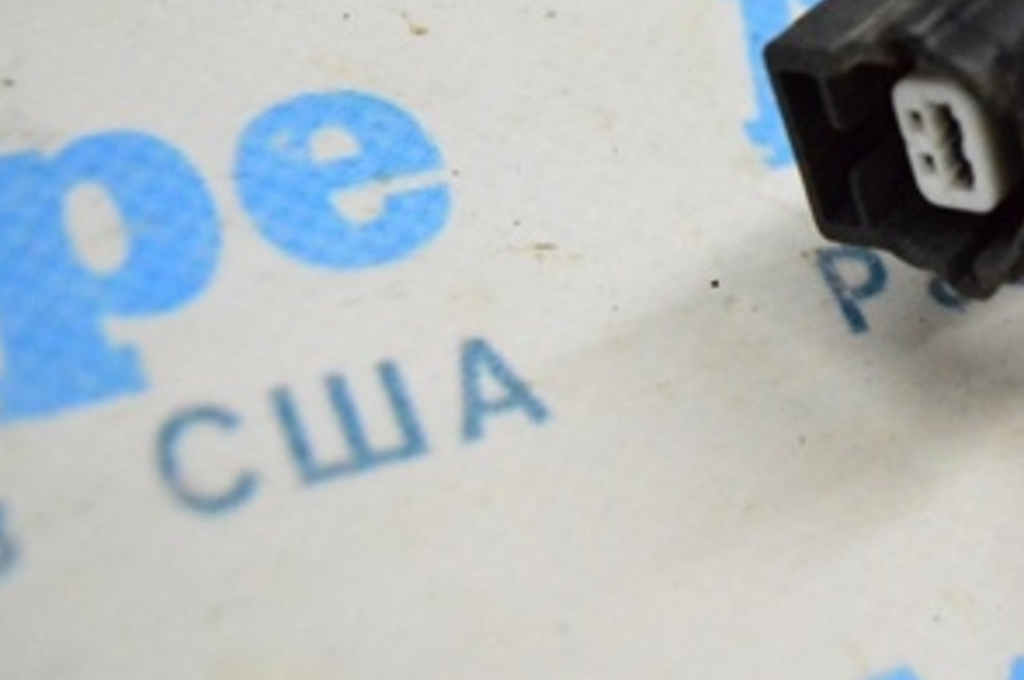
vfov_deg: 17.2
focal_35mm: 78
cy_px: 61
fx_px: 2216
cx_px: 951
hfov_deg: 25.1
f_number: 4
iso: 6400
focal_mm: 24
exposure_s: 1/1000
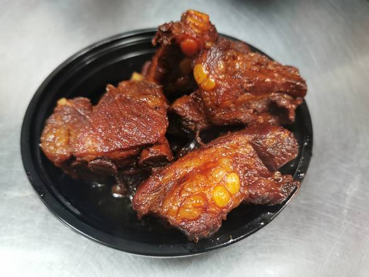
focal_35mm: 27
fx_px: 288
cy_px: 138
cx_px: 184
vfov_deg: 51.4
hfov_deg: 65.3
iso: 320
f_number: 1.6
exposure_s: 1/50
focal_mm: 5.56
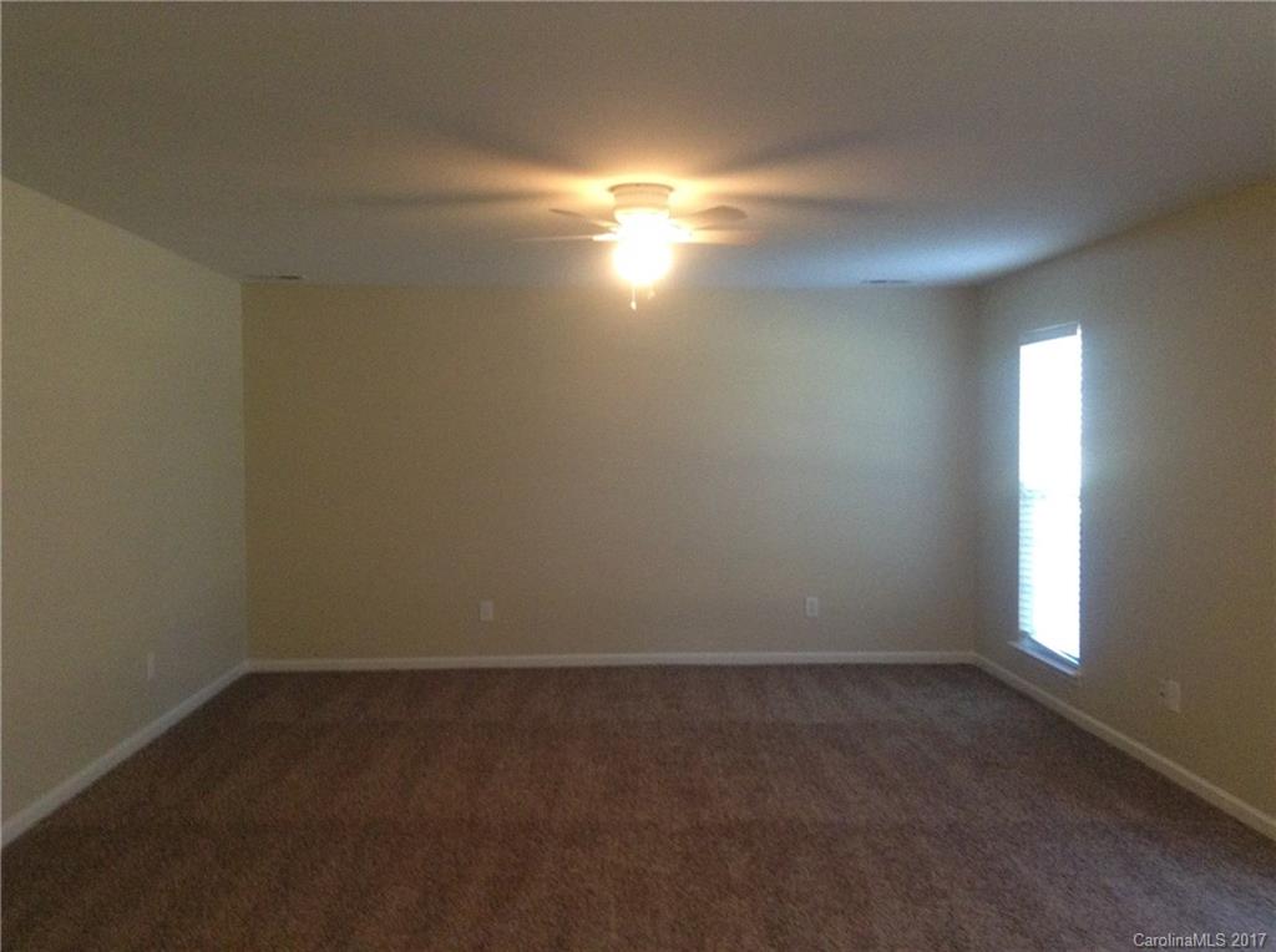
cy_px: 476
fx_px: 1214
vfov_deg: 42.8
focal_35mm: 33
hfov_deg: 55.4
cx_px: 638
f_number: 2.4
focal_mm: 3.3
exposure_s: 1/24
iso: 200
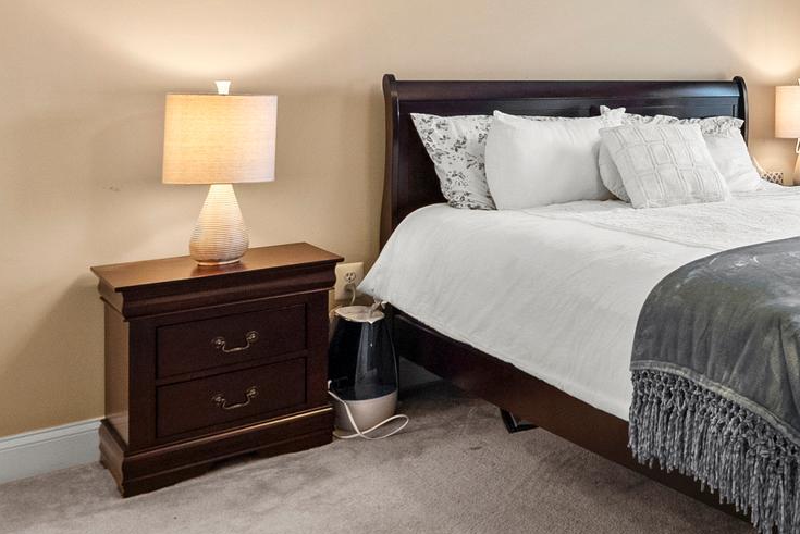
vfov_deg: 32.9
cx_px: 957
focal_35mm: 39
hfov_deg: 37.6
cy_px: 81
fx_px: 867
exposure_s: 1/5
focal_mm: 14
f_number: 7.1
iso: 640
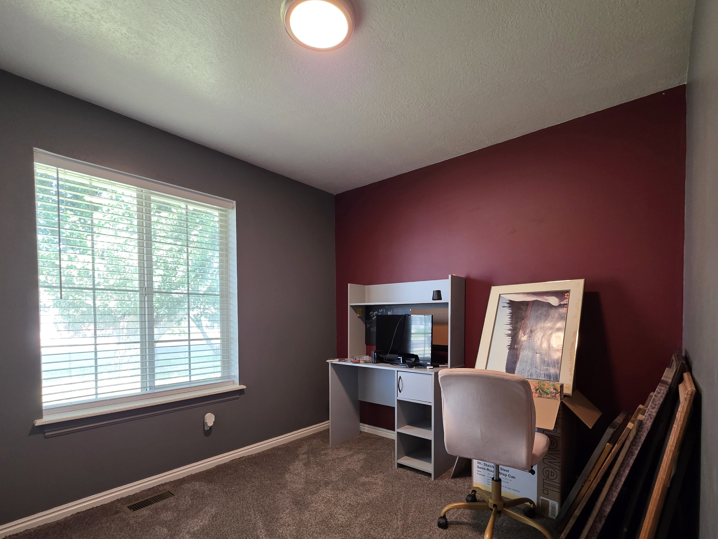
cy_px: 326
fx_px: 332
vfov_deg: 77.1
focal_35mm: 16
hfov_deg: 94.5
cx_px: 368
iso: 250
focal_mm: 2.2
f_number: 1.9
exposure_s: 1/60
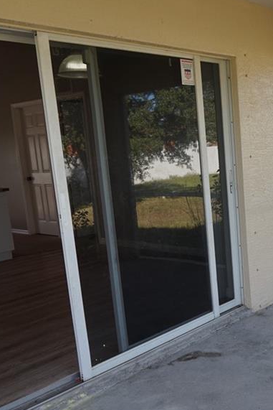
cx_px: 278
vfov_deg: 45.3
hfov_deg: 29.0
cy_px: 229
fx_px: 489
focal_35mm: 43
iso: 125
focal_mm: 16
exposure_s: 1/80
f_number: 5.6
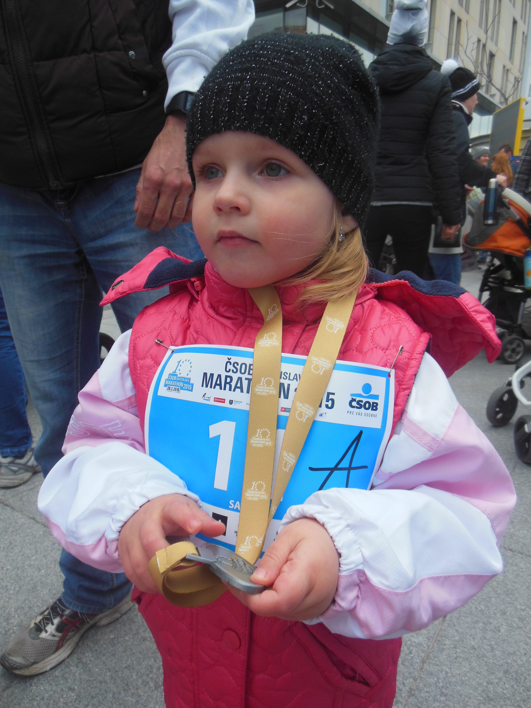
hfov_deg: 54.9
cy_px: 354
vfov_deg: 69.4
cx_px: 266
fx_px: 511
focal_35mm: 25
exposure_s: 1/500
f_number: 3.2
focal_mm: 4.5
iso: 125
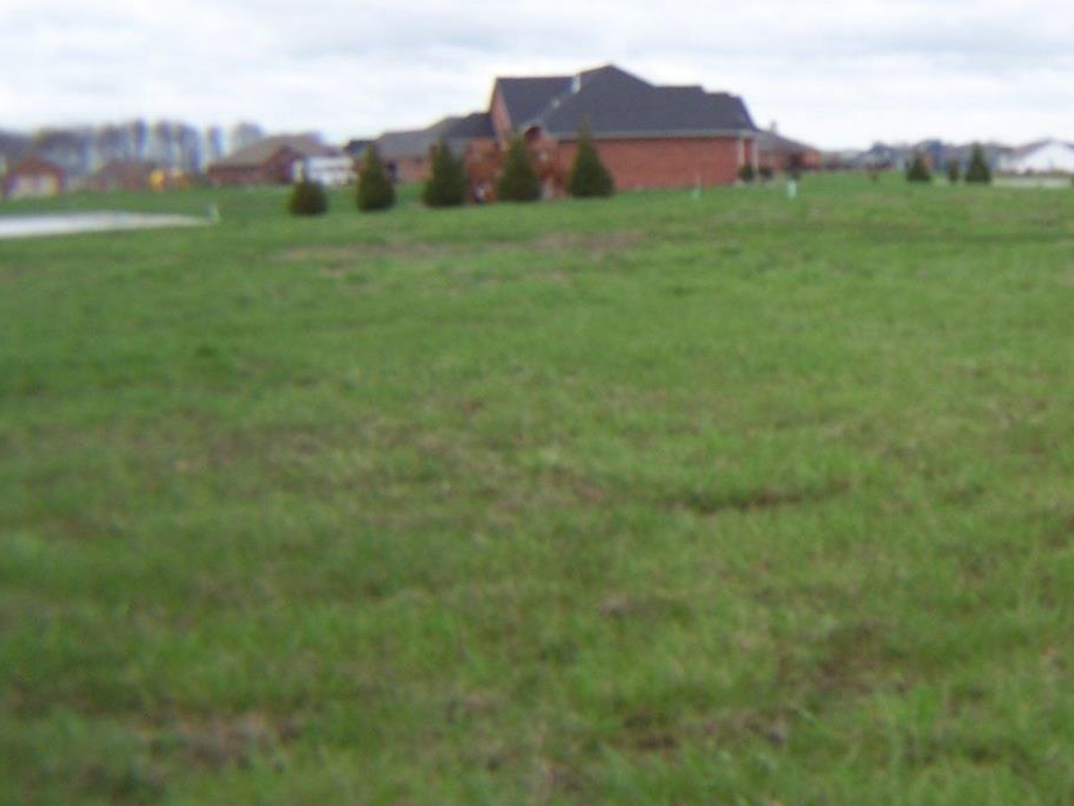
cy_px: 299
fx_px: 2048
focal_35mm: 66
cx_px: 908
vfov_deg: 22.2
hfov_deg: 28.5
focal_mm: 6.3
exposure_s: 1/350
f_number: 2.8
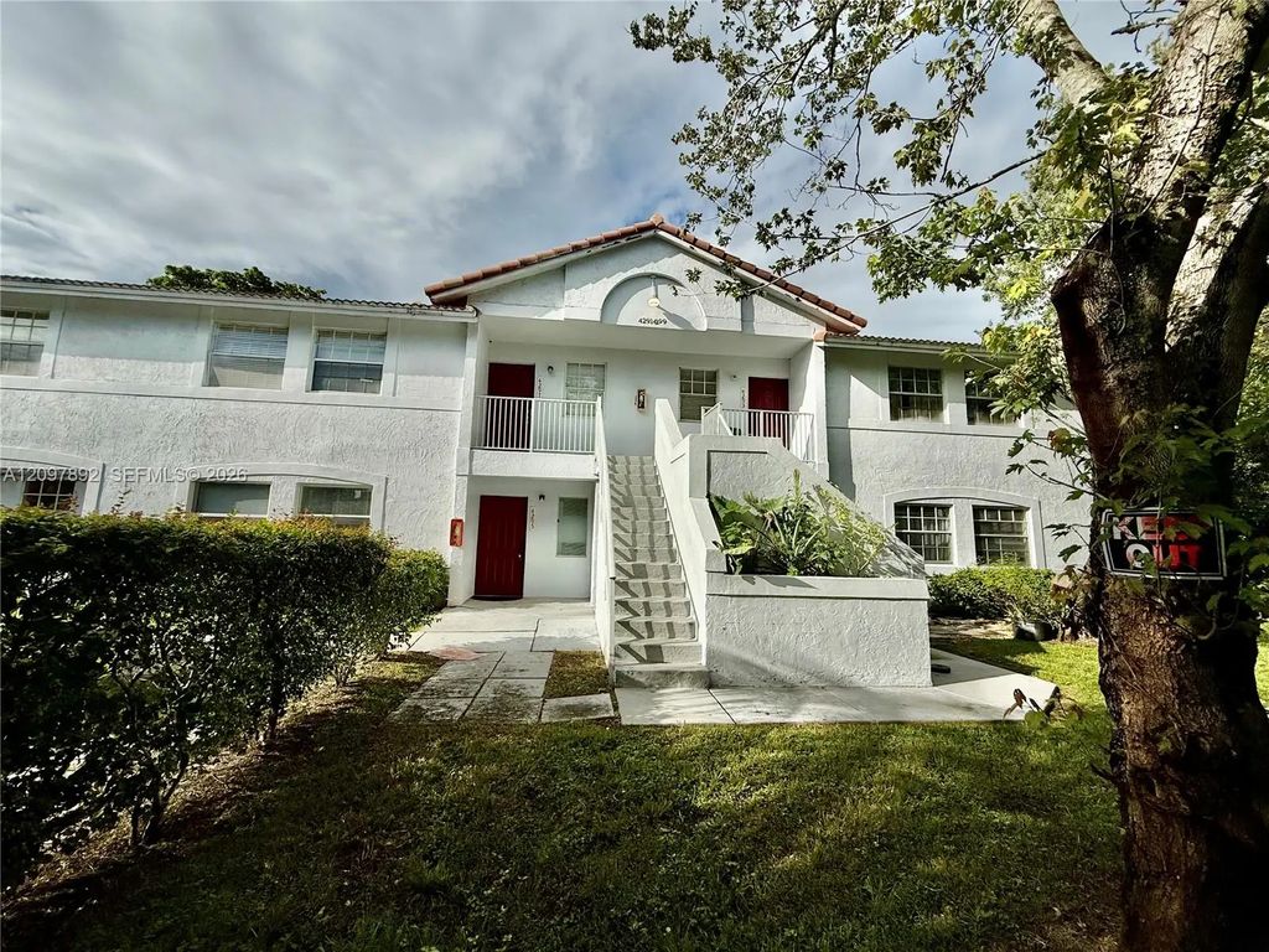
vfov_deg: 85.7
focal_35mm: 14
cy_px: 476
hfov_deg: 102.1
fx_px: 513
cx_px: 634
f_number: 2.2
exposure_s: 1/6173
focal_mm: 2.22
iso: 40
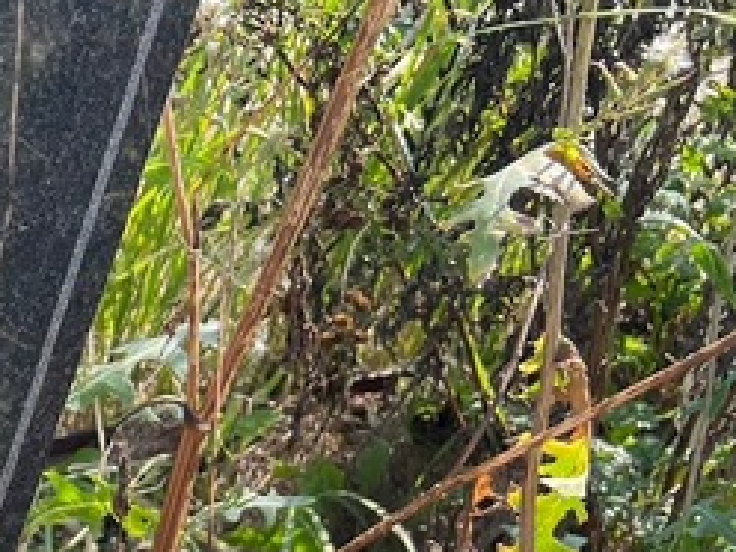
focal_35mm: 84
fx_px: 1786
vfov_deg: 16.5
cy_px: 748
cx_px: -353
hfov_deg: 20.2
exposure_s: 1/683
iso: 50
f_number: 1.5
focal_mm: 5.7
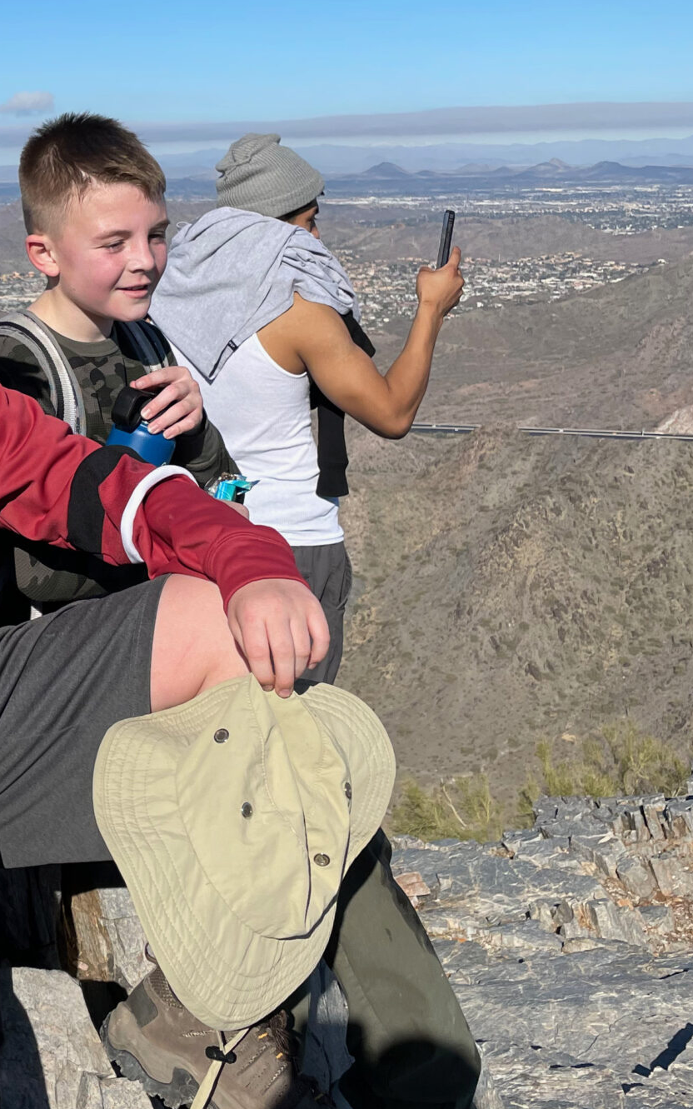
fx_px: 1601
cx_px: -97
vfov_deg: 37.9
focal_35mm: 53
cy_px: 404
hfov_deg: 22.8
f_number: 1.6
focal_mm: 4.2
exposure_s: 1/5051
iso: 32
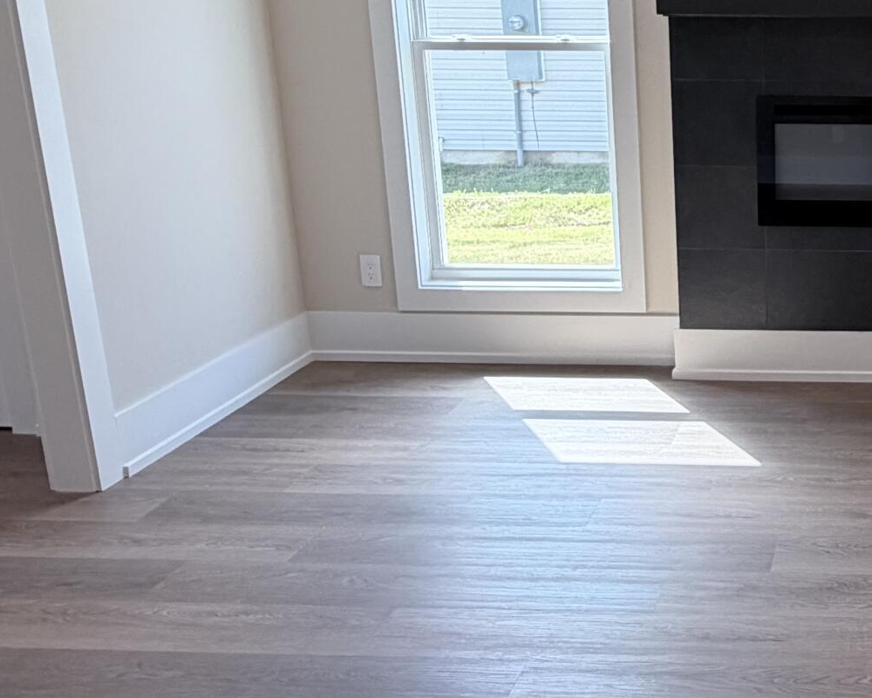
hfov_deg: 39.5
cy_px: 218
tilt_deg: -12.7
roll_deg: +0.2
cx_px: 874
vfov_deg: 36.0
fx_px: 1058
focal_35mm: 41
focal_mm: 2.22
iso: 64
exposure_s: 1/120
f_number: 2.2
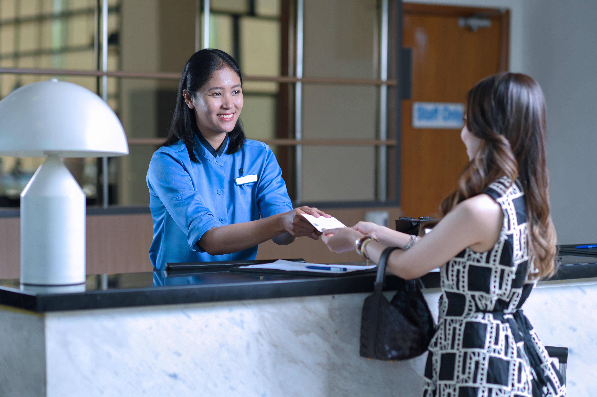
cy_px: 194
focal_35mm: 89
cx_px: 297
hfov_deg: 22.9
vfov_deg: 15.3
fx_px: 1475
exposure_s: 1/125
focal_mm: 85
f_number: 2
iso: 50
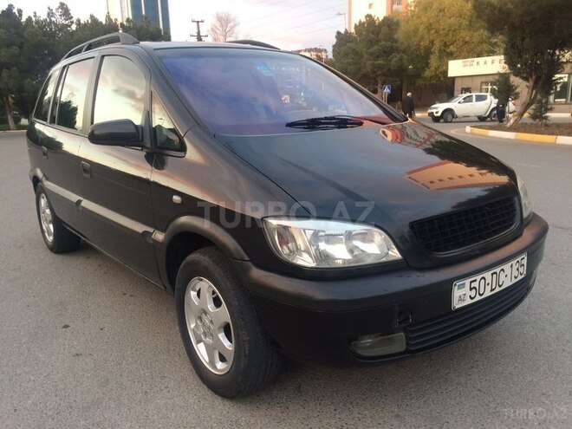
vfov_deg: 48.2
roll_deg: +2.7
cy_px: 214
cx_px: 286
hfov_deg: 61.7
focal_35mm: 29
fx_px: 479
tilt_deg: -13.6
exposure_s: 1/33
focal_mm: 4.15
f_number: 2.2
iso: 50
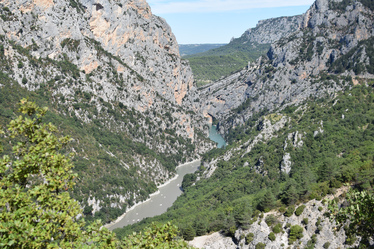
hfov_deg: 36.5
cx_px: 185
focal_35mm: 55
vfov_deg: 24.8
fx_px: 566
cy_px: 125
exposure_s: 1/2000
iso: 200
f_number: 3.5
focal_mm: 35
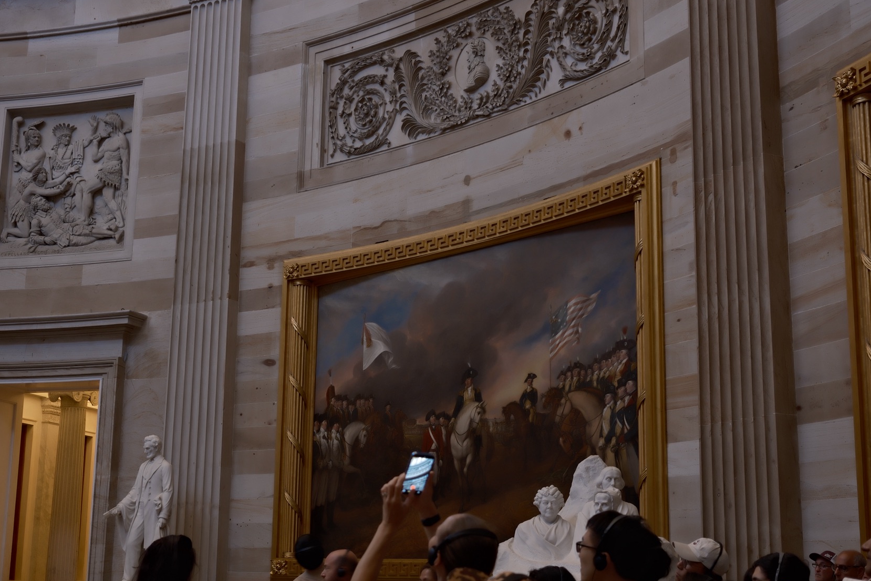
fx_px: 919
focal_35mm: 38
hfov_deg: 50.7
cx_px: 422
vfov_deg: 35.0
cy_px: 303
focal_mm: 23
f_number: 2.8
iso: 125
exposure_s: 1/17
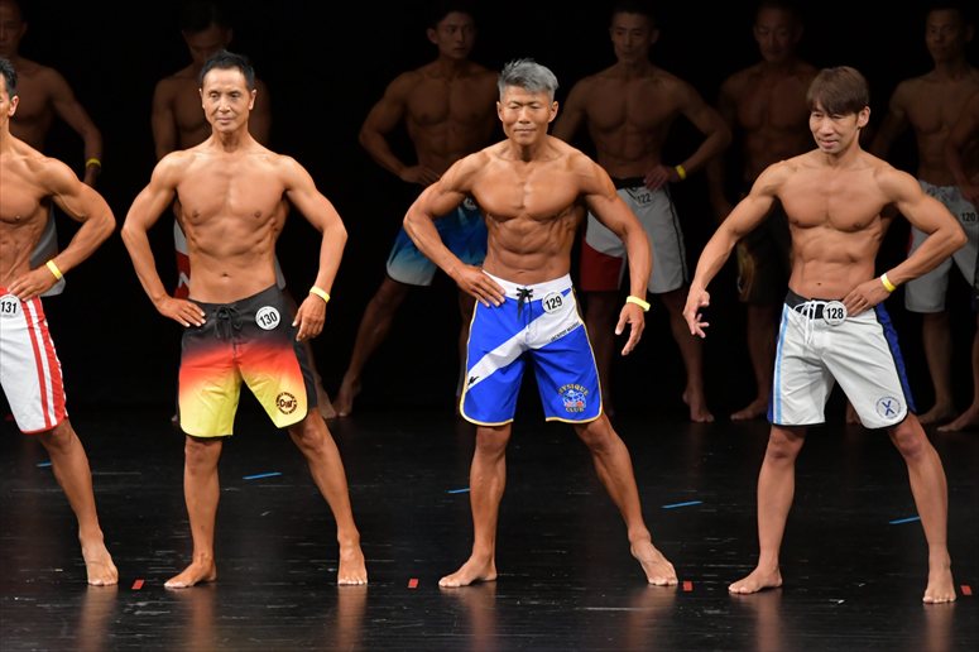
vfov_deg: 5.1
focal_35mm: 270
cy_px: 326
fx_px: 7339
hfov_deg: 7.6
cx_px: 490
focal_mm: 180
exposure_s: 1/400
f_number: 5.6
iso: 3200
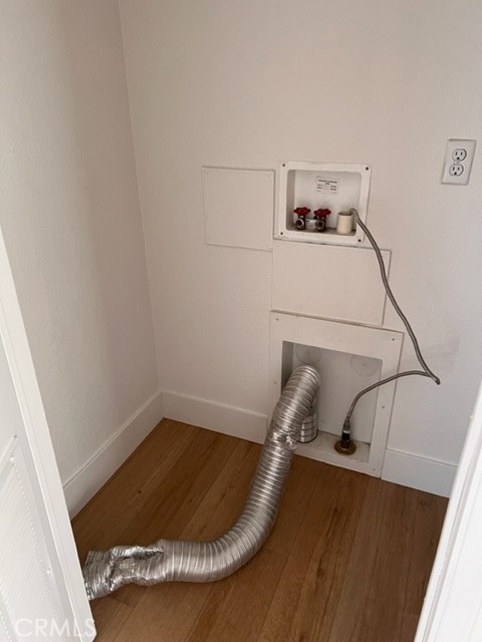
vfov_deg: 67.3
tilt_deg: -26.4
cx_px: 241
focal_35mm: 26
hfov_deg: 53.1
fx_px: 483
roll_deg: +1.2
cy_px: 321
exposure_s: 1/95
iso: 125
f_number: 1.5
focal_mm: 5.7
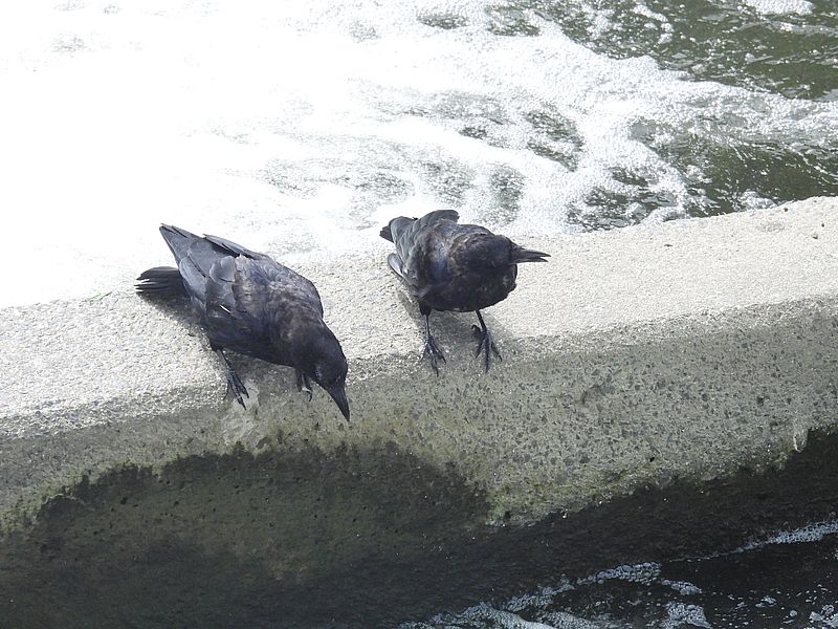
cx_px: 419
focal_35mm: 800
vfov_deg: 1.9
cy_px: 314
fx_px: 19367
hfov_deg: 2.5
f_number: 5.6
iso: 900
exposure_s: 1/1600
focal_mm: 143
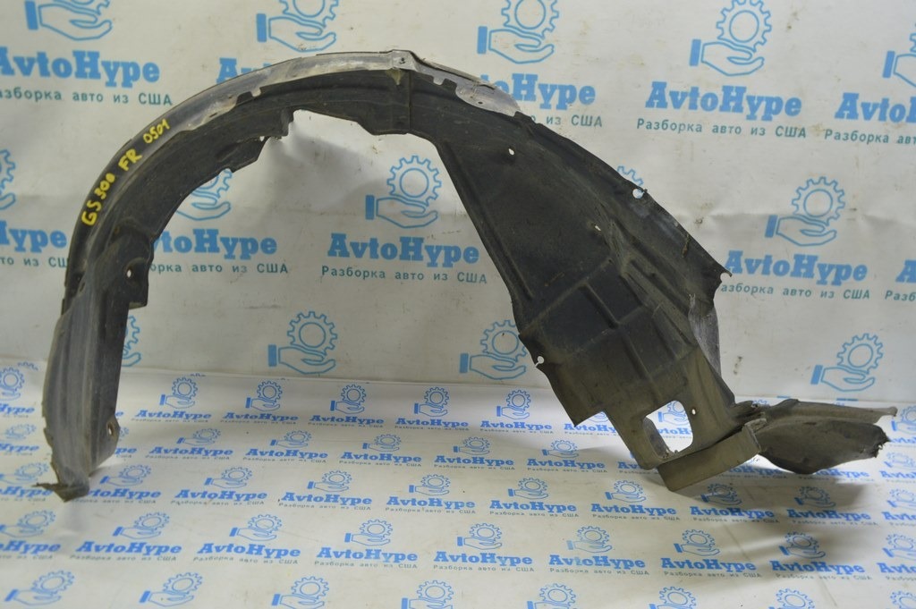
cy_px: 304
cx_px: 458
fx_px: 686
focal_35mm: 27
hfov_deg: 67.4
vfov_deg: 47.9
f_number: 5.6
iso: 400
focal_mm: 18
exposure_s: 1/20
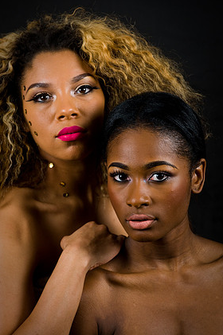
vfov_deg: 12.0
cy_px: 165
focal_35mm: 171
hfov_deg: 8.0
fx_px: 1591
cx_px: 106
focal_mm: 160
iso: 200
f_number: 5.6
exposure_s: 1/125
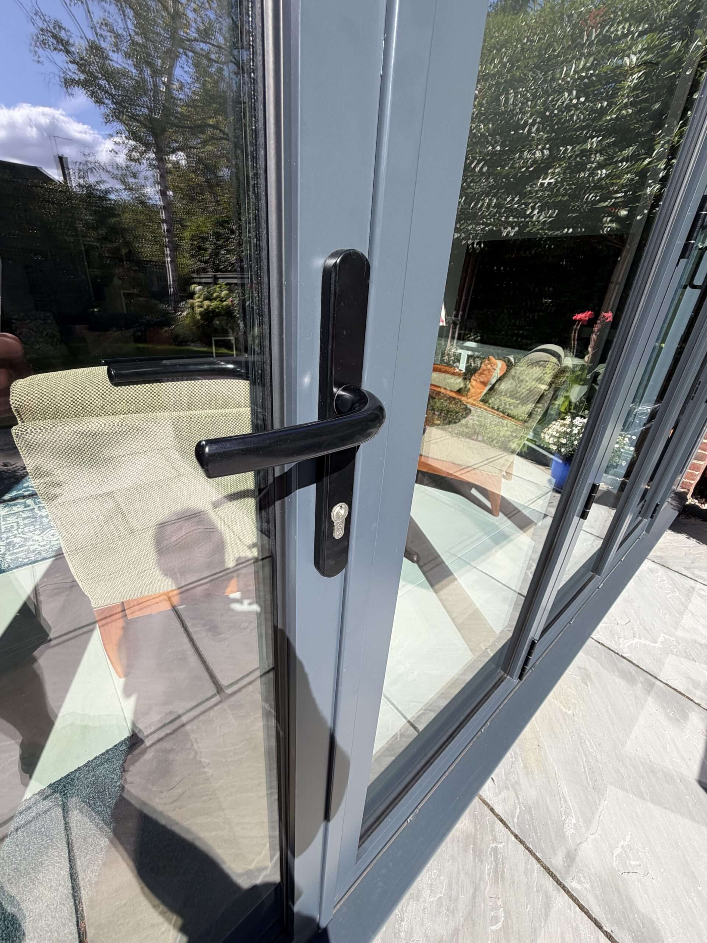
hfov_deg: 85.7
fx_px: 381
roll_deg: -3.1
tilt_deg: -25.3
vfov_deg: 102.1
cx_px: 354
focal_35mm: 14
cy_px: 472
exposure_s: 1/770
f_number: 2.2
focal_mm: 2.22
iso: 40
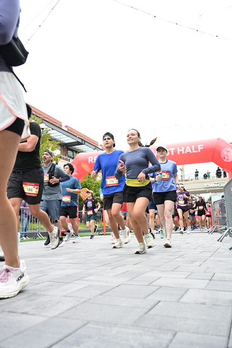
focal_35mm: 31
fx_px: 299
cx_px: 116
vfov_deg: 60.3
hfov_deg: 42.3
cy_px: 174
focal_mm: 31
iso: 2000
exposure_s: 1/640
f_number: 4
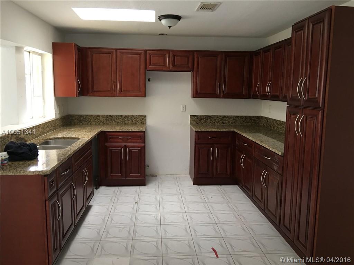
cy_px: 132
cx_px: 177
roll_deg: -0.6
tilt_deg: -7.7
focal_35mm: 29
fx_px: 297
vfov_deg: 48.2
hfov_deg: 61.7
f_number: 2.2
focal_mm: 4.15
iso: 64
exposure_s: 1/15
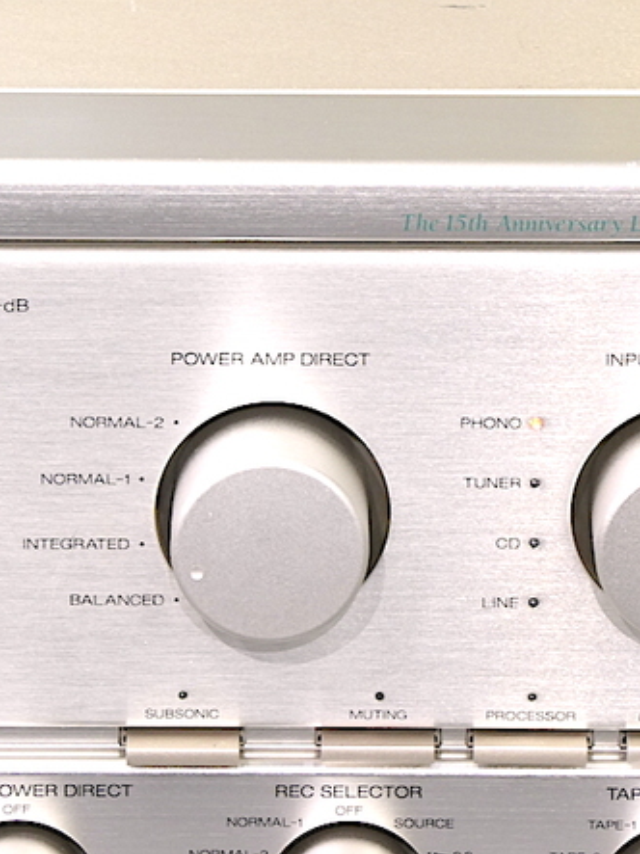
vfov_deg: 5.3
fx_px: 9199
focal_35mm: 373
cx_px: 202
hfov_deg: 4.0
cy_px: 520
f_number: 5.6
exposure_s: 1/2
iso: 100
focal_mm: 30.9
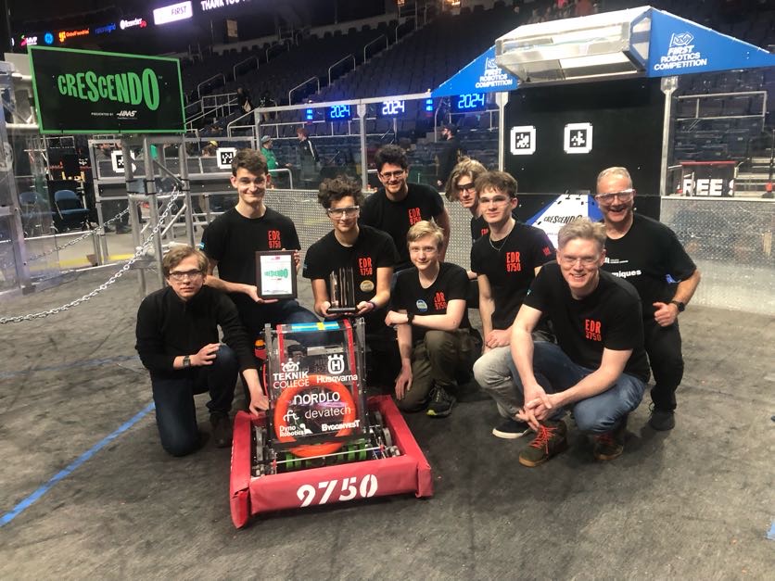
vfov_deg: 49.7
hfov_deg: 63.4
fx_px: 627
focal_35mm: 28
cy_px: 290
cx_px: 388
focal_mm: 3.99
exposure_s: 1/16
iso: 80
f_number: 1.8
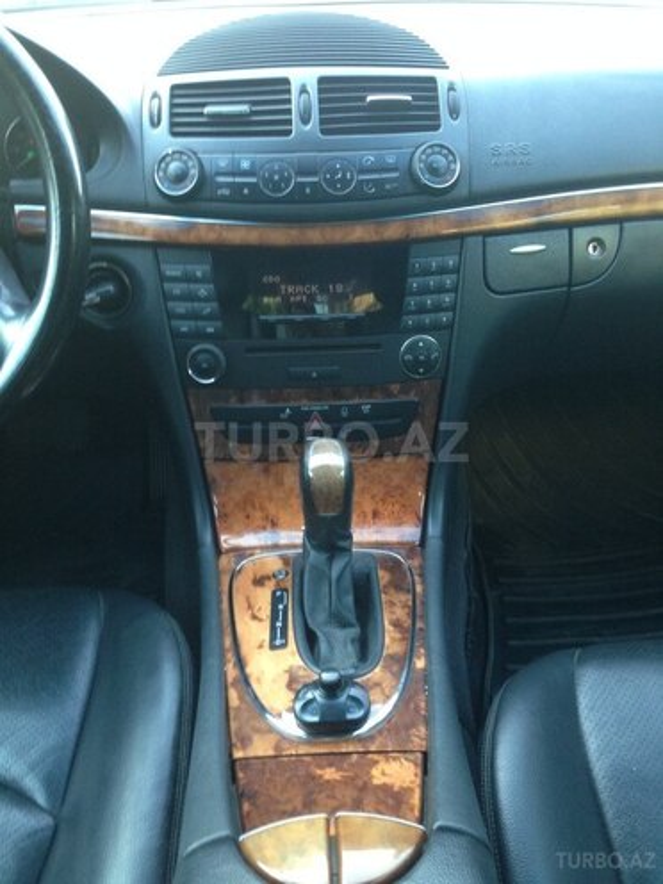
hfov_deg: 42.9
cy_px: 442
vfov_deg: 55.4
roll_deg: -0.8
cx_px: 332
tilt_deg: -30.5
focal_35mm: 33
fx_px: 843
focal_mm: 4.12
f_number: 2.4
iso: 125
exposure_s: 1/20
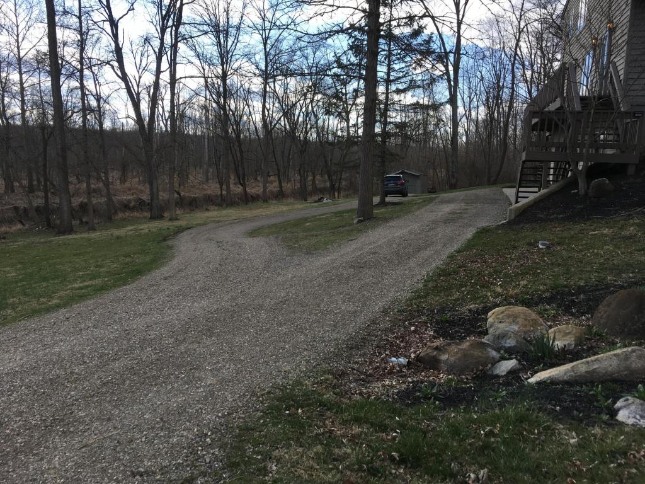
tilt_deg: -8.5
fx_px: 540
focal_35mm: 29
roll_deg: -1.3
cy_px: 242
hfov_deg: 61.7
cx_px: 322
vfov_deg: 48.2
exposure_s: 1/769
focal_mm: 4.15
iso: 25
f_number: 2.2
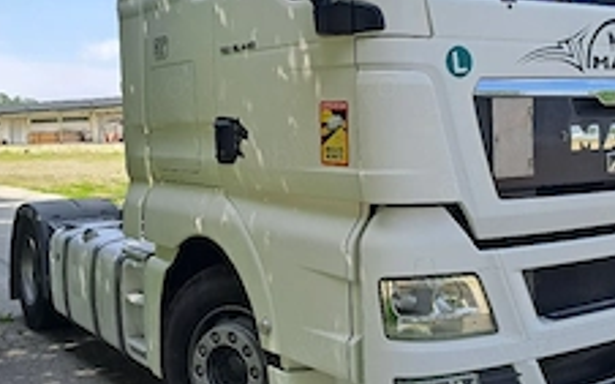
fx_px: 787
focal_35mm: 47
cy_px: 172
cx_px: 365
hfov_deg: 42.5
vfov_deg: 27.4
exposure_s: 1/1000
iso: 32
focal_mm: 4.65
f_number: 1.8
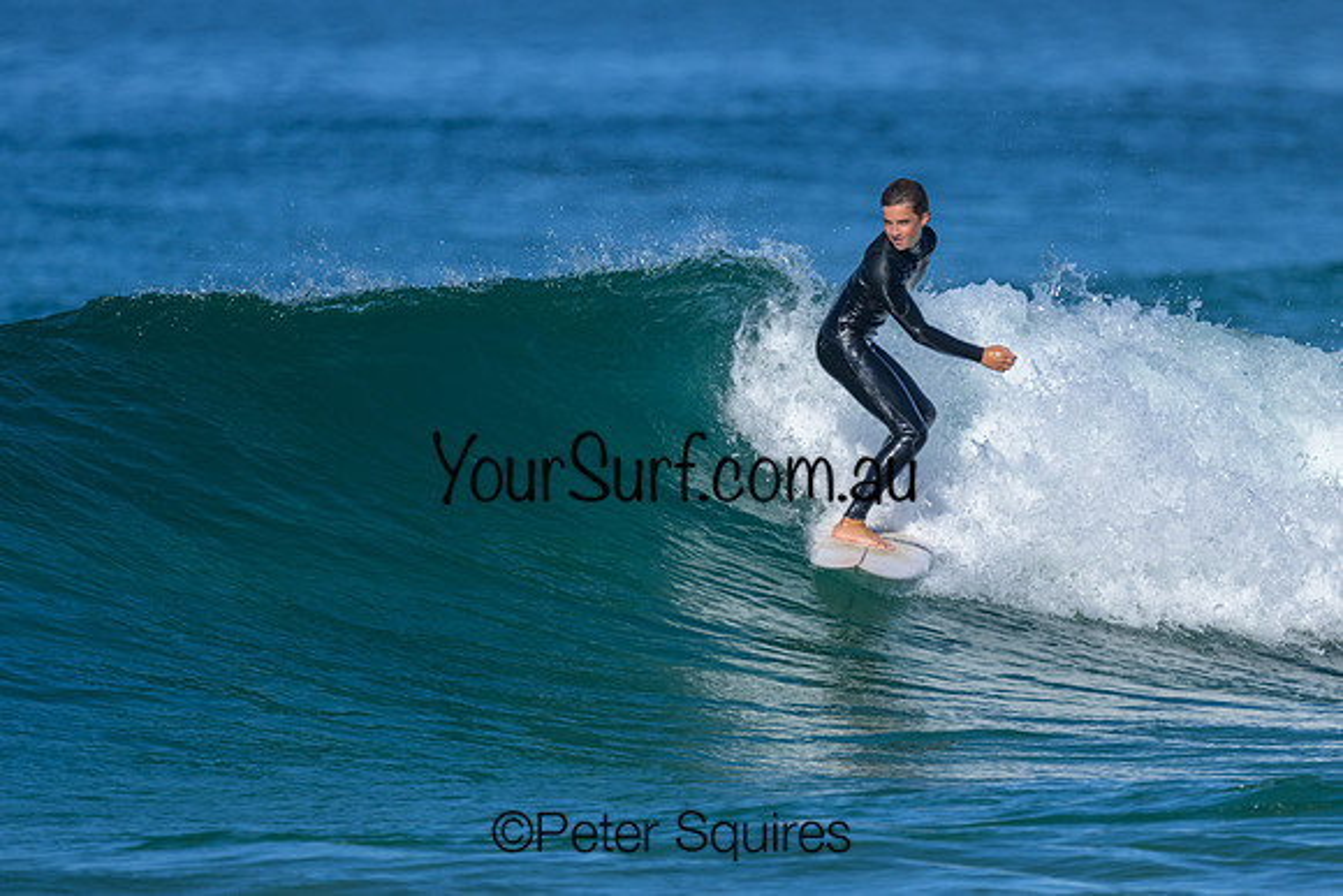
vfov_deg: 1.3
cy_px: 507
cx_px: 744
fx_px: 41063
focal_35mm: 1101
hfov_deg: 1.9
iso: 250
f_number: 6.3
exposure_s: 1/2000
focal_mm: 800
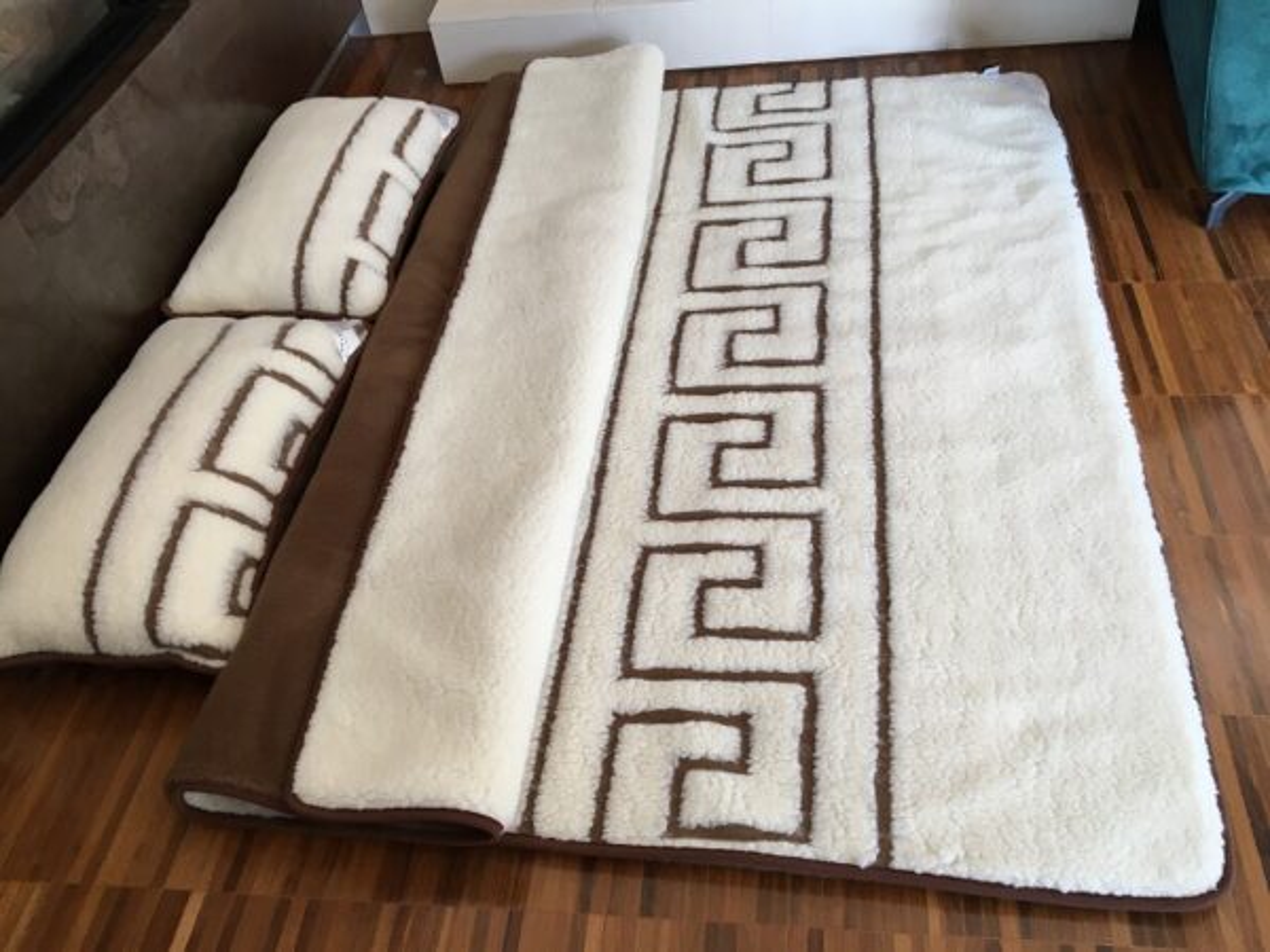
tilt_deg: -47.6
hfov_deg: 61.7
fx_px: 1064
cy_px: 476
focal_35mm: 29
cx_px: 635
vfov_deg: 48.2
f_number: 2.2
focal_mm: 4.15
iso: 32
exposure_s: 1/33
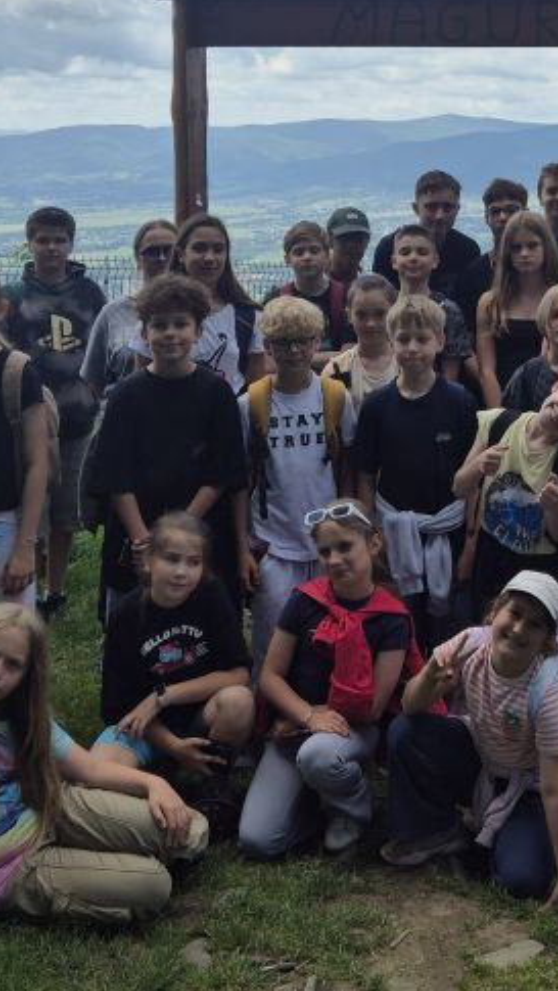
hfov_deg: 19.0
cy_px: 180
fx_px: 1630
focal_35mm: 62
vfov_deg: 32.8
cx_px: 529
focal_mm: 5.4
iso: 25
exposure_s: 1/2400
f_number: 1.8
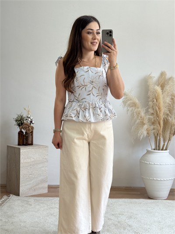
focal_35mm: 48
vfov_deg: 39.6
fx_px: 323
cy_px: 117
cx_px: 88
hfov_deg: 30.3
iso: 50
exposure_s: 1/197
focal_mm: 6.76
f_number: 1.78
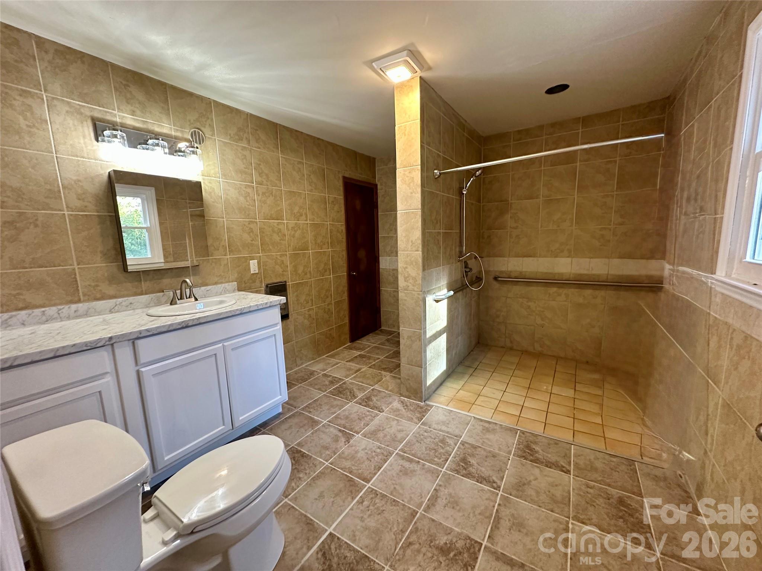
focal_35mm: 14
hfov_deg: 102.1
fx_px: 308
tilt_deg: -8.6
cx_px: 381
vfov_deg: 85.7
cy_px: 286
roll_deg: +1.4
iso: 400
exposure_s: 1/60
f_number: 2.2
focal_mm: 2.22
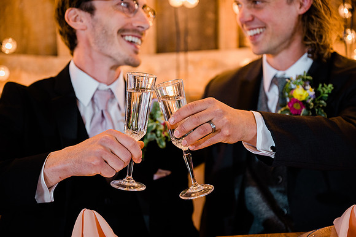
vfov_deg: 19.4
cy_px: 118
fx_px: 692
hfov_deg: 28.9
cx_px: 178
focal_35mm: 70
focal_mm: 70
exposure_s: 1/200
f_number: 2.8
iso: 800
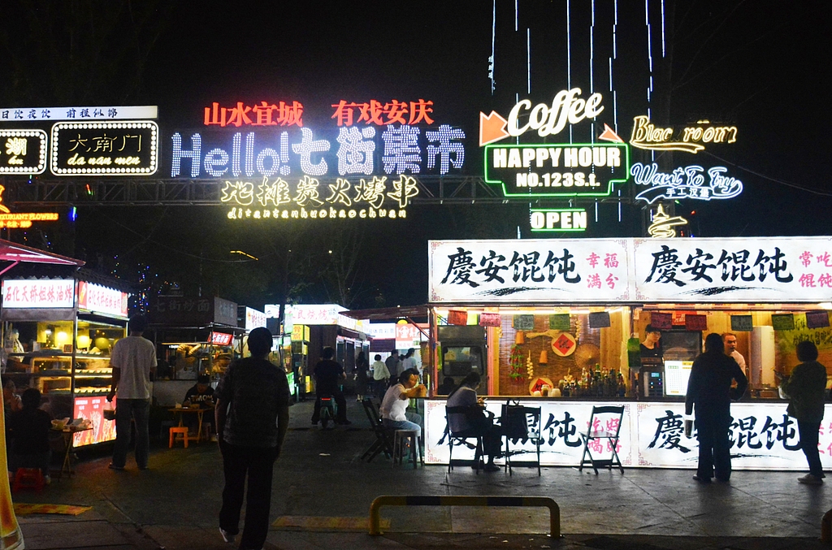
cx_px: 416
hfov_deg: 62.1
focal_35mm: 30
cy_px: 275
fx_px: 692
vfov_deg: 43.4
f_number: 3.5
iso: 3200
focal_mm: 20
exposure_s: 1/1250
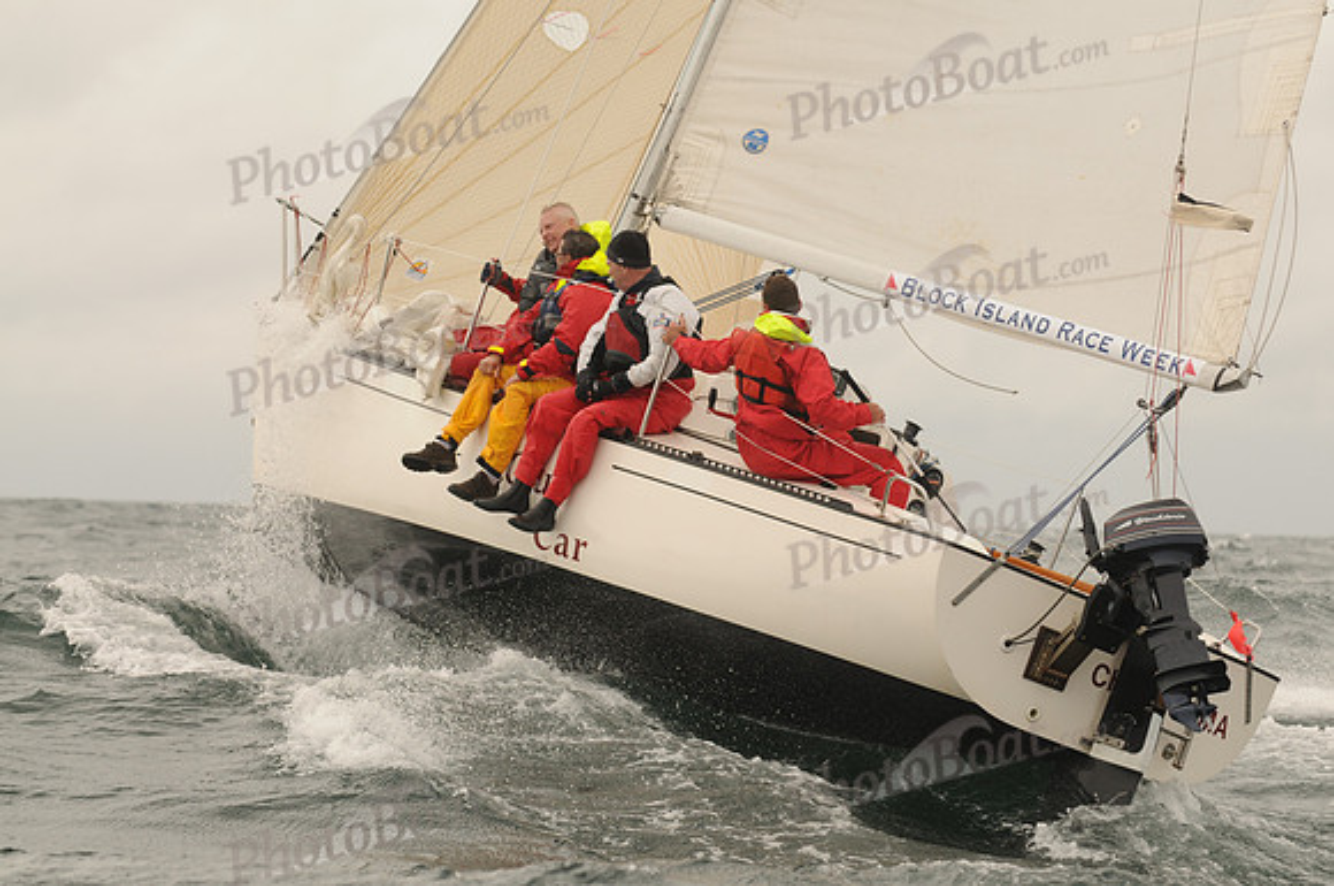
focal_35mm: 165
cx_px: 667
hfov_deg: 12.5
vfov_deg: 8.3
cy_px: 443
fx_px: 6106
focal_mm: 110
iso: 200
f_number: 5
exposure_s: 1/1000
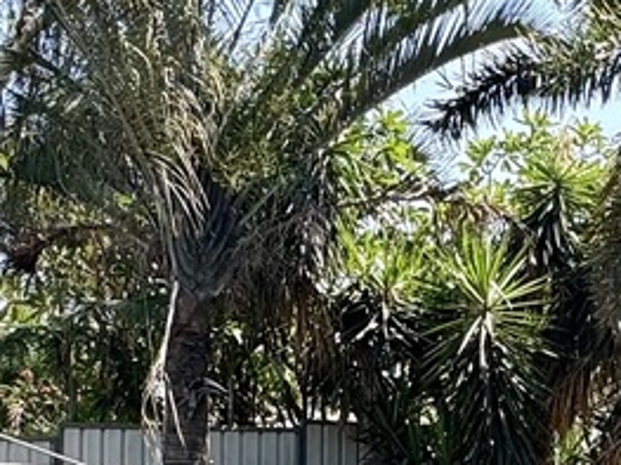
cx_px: 375
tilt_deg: -0.2
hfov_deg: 24.4
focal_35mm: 80
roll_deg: -0.7
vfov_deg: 17.9
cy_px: 480
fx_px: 1435
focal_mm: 2.22
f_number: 2.2
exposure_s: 1/403
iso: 40
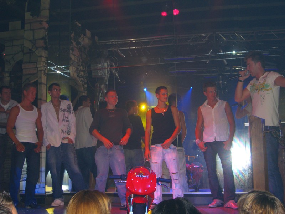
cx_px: 142
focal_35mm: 46
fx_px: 379
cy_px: 107
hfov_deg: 41.2
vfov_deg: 31.5
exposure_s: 1/60
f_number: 3.1
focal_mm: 9.5
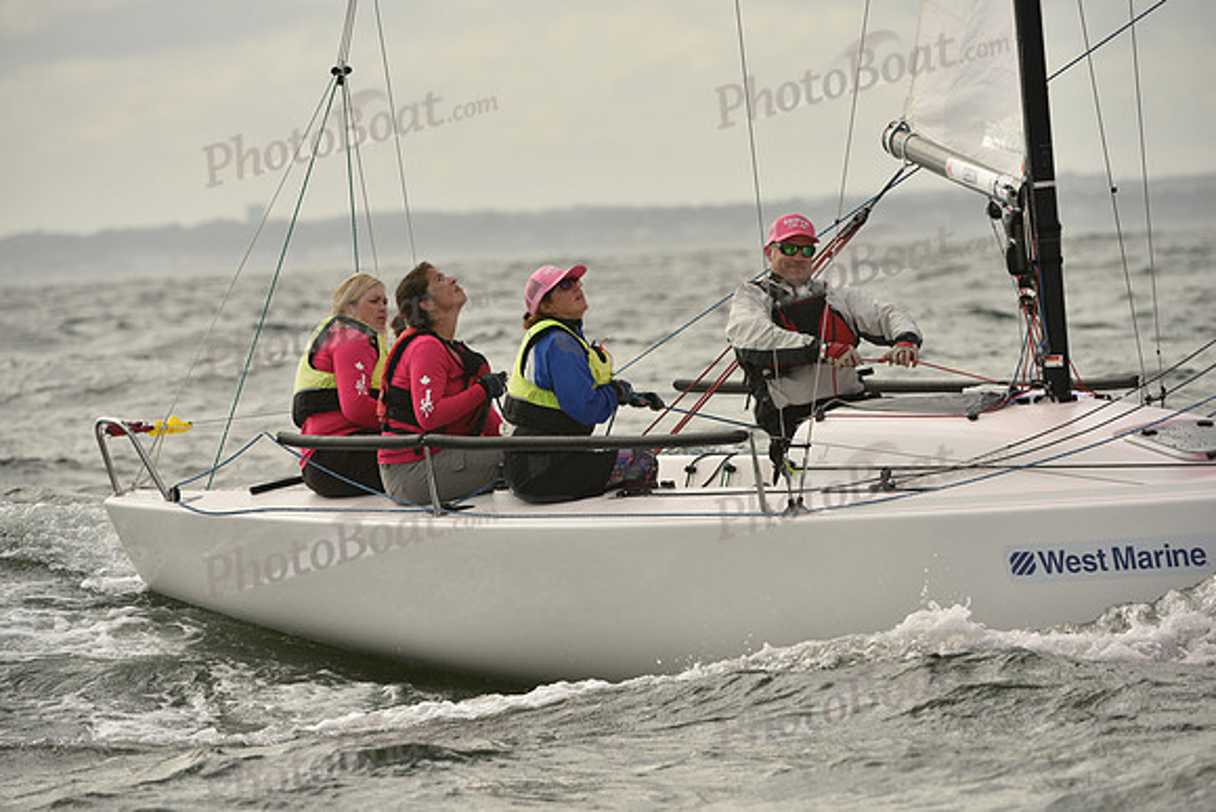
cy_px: 406
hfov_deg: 7.4
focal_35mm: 280
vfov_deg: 4.9
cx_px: 608
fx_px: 9460
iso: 320
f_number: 6.3
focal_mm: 280
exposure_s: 1/1600
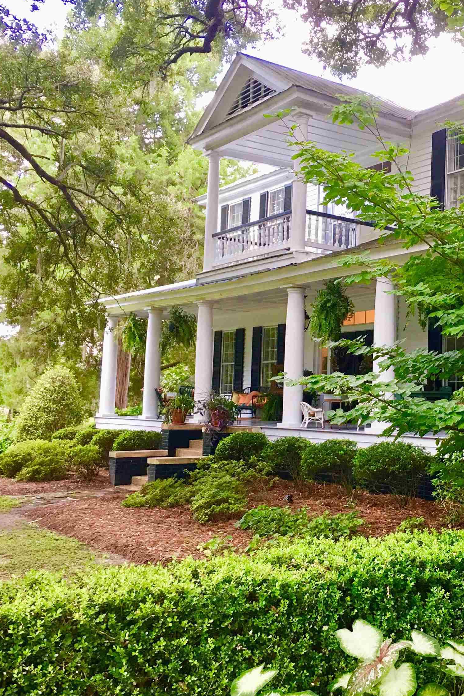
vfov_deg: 47.4
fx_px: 792
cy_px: 347
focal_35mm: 41
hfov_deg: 31.2
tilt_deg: +6.5
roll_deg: -0.7
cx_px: 416
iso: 40
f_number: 2.2
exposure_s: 1/30
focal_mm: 4.15
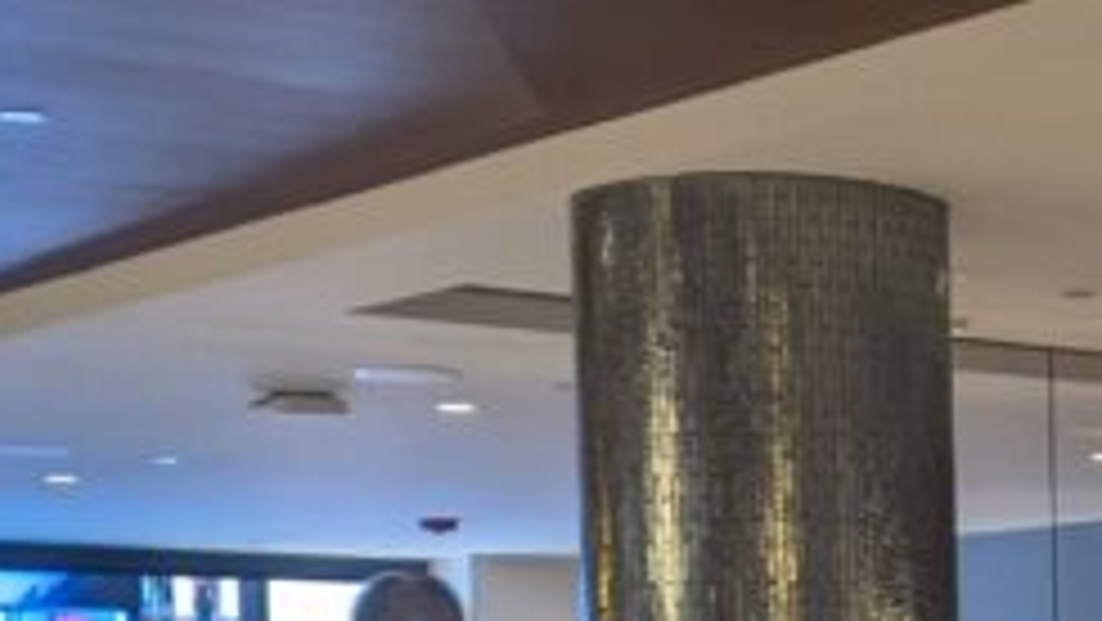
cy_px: 976
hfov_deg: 16.6
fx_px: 3595
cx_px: 1363
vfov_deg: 9.5
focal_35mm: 123
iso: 62
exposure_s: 1/24
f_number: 1.8
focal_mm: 4.44
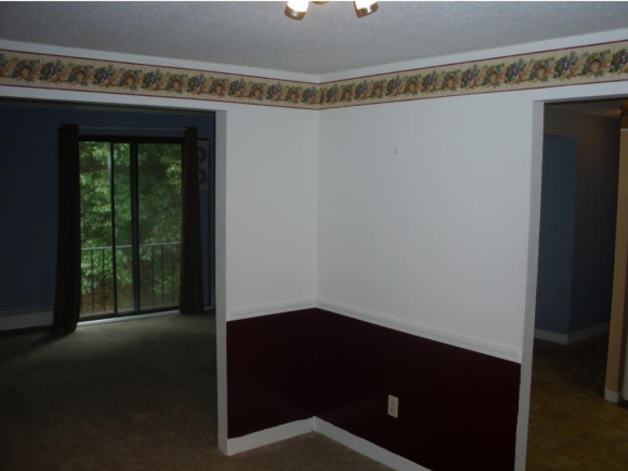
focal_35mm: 38
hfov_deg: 49.0
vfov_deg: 37.8
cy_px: 236
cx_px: 314
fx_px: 690
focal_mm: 6.3
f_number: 2.9
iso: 200
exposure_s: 1/60
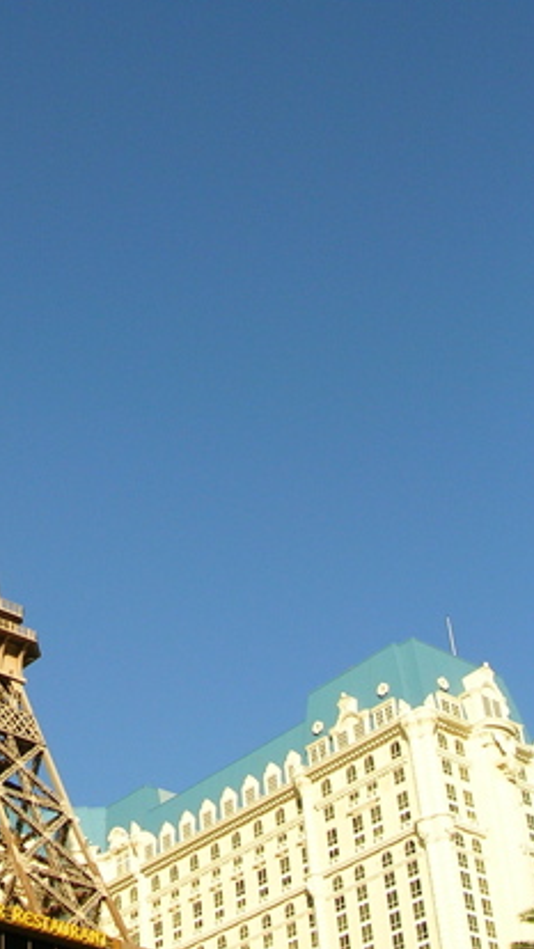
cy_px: 442
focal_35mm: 64
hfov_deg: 18.3
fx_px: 1610
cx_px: -5
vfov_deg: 32.8
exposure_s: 1/237
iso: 50
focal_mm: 5.8
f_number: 5.6
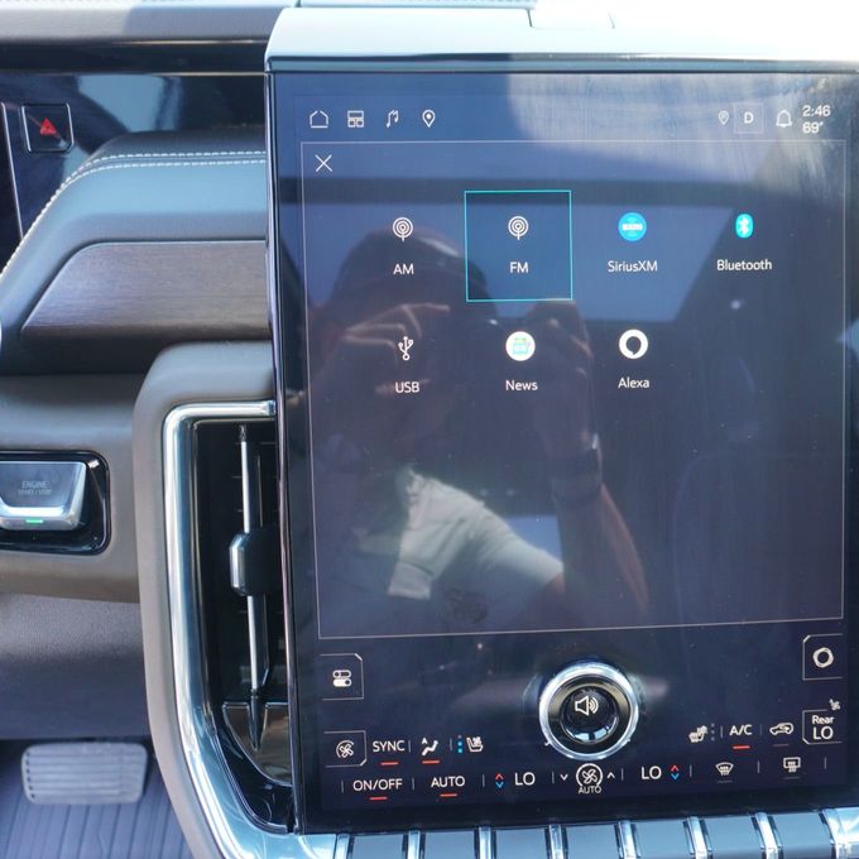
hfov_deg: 49.7
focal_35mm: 33
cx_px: 536
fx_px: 916
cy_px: 428
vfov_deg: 50.2
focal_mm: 17
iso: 500
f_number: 4
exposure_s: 1/60
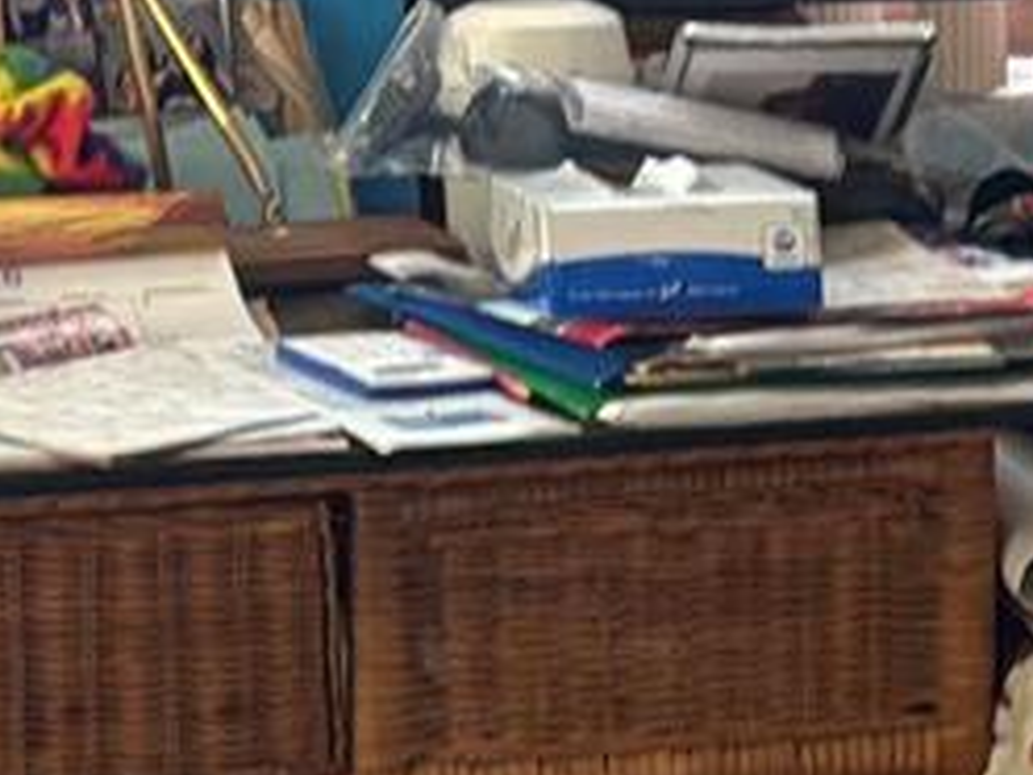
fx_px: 5013
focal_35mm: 168
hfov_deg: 11.3
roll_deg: -0.3
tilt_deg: -18.1
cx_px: 1491
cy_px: 921
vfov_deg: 8.7
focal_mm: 5.96
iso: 250
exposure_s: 1/60
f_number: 1.6
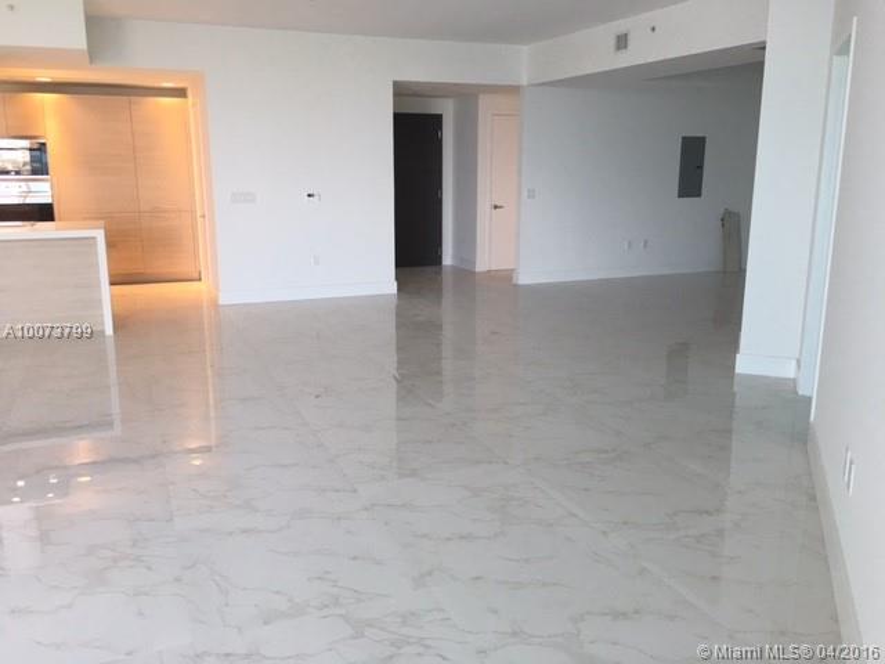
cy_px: 332
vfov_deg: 48.2
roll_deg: +1.0
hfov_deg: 61.7
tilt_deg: -11.8
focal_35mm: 29
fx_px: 741
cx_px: 442
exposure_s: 1/40
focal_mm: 4.15
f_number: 2.2
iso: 32
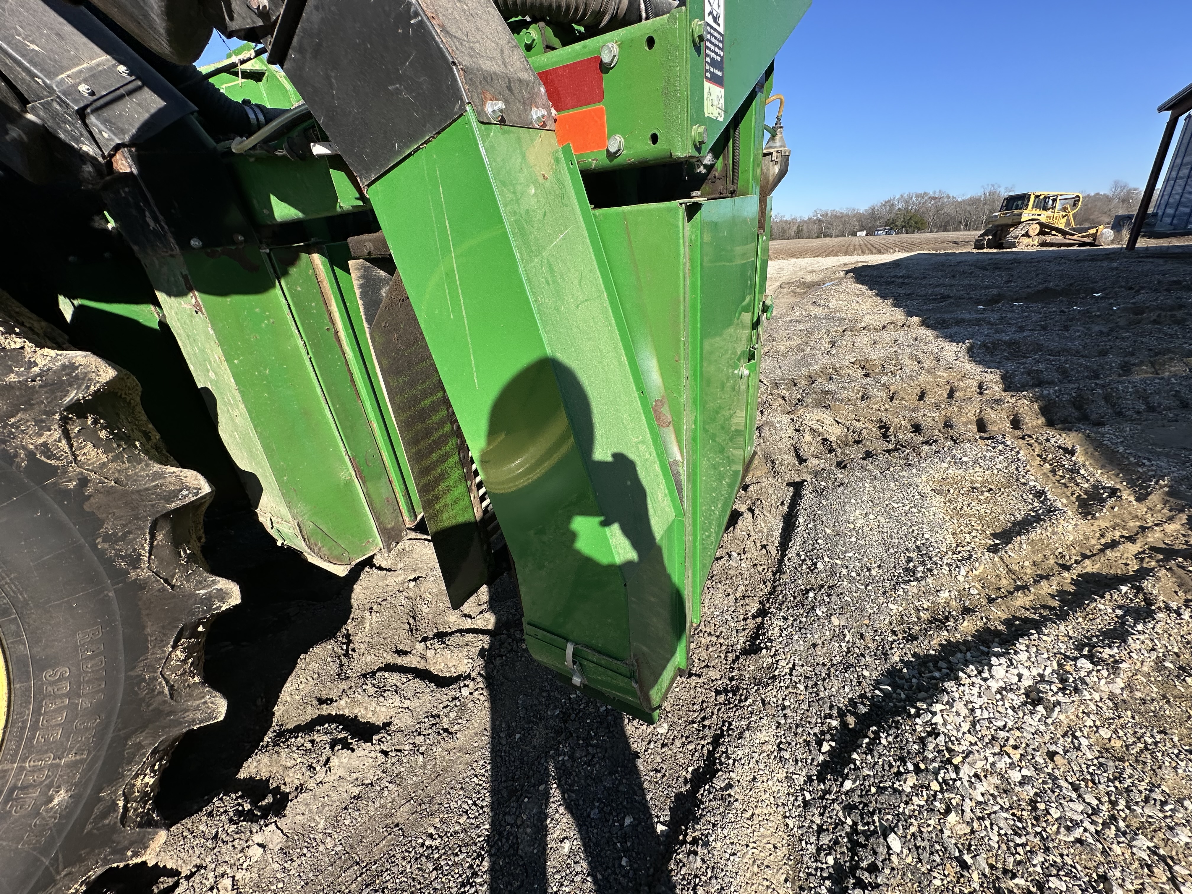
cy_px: 447
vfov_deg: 85.7
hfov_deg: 102.1
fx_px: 482
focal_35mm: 14
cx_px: 596
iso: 40
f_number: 2.2
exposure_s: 1/1221
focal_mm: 2.22
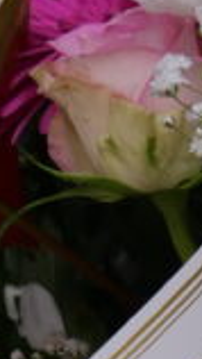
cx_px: 581
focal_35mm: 325
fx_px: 3091
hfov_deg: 3.7
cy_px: 479
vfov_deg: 6.6
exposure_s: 1/60
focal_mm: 23
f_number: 3.4
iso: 250
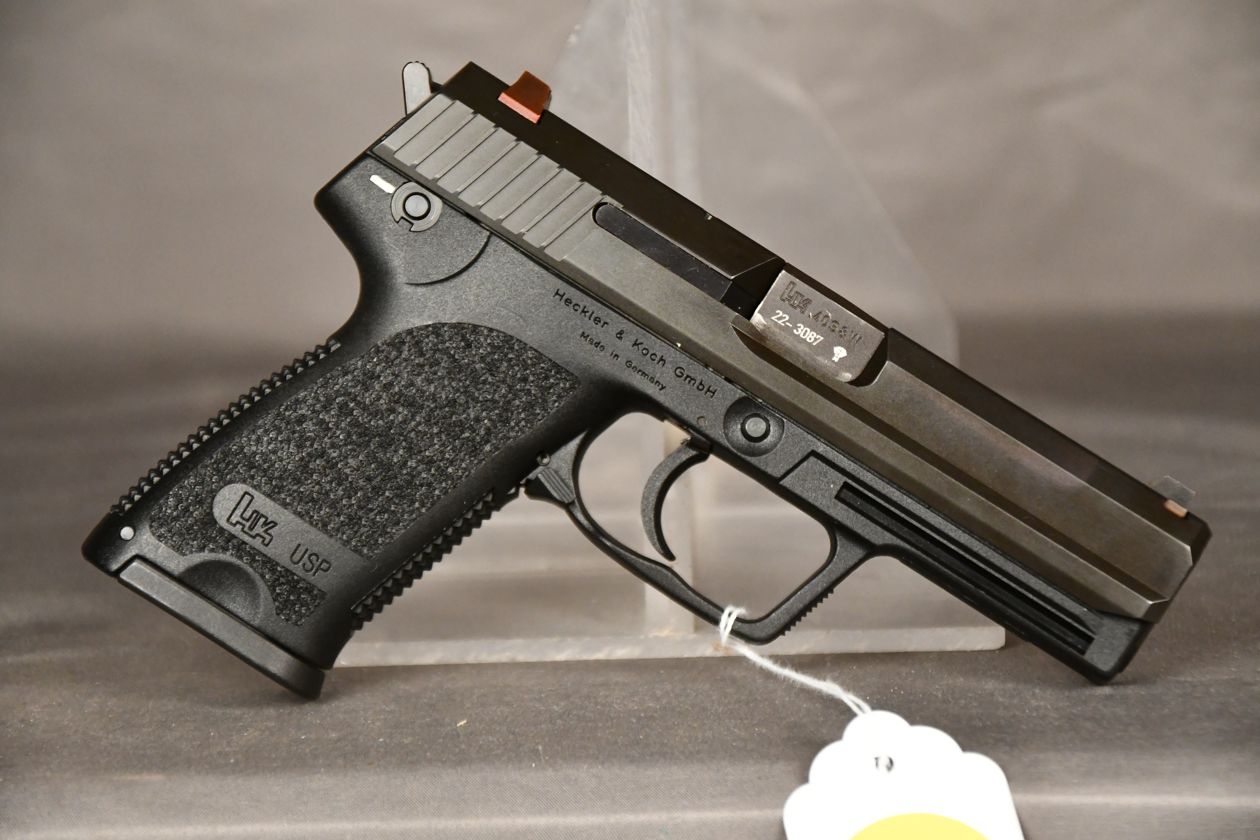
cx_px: 630
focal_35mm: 135
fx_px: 4725
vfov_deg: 10.2
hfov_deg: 15.2
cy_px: 420
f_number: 5.6
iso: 3200
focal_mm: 90
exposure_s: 1/160
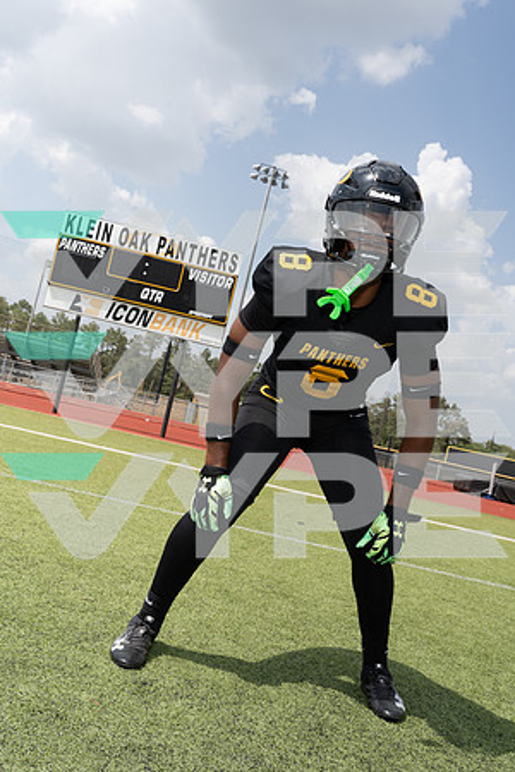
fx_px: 730
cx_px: 258
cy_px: 386
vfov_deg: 55.8
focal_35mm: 34
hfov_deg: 38.9
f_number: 11
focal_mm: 34
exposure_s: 1/250
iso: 160
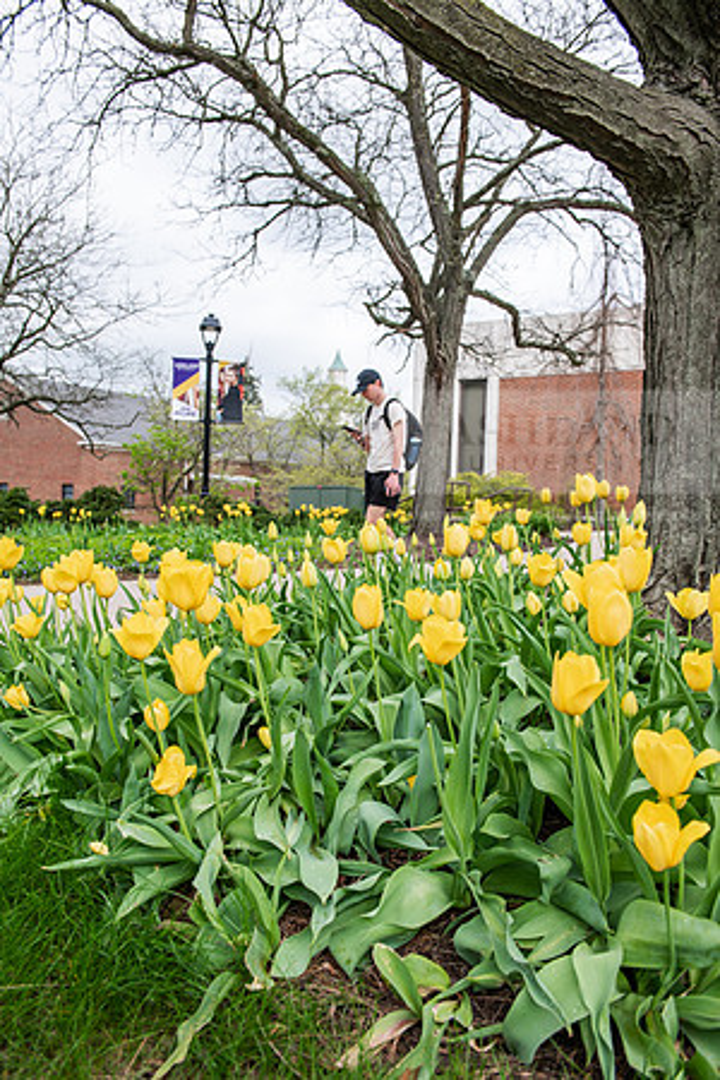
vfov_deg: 63.7
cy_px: 540
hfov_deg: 45.0
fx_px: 870
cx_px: 360
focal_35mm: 29
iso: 100
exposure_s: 1/250
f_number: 5
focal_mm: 29
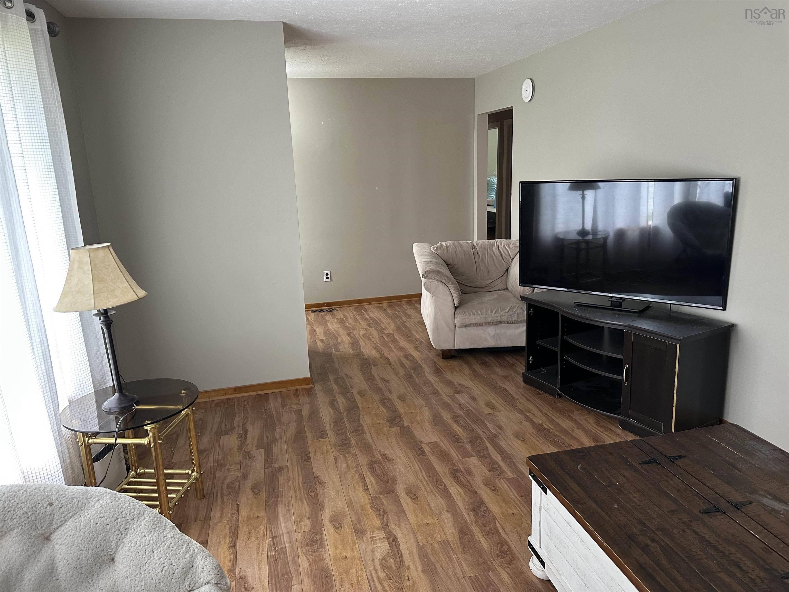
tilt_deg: -13.4
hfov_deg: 71.6
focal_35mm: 24
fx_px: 547
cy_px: 296
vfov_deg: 56.8
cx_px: 394
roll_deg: +2.4
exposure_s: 1/60
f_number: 1.78
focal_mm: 6.86
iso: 250
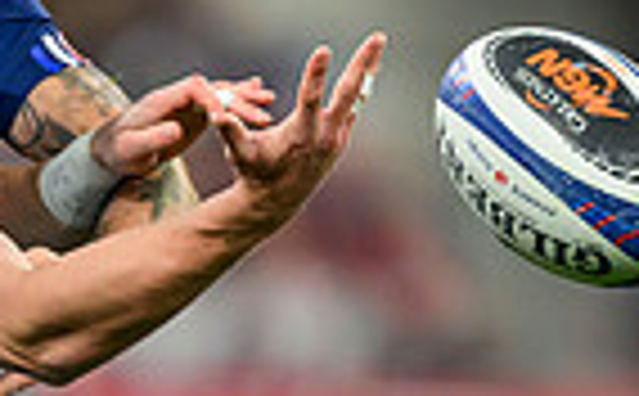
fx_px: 35460
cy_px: 651
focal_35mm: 2041
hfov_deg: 1.0
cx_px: -188
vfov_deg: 0.6
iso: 3200
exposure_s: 1/2500
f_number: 2.8
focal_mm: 400
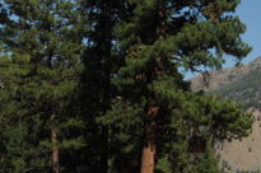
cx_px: 428
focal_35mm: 125
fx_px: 905
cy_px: 31
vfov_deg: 10.9
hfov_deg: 14.9
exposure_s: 1/320
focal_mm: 32
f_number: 8
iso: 250
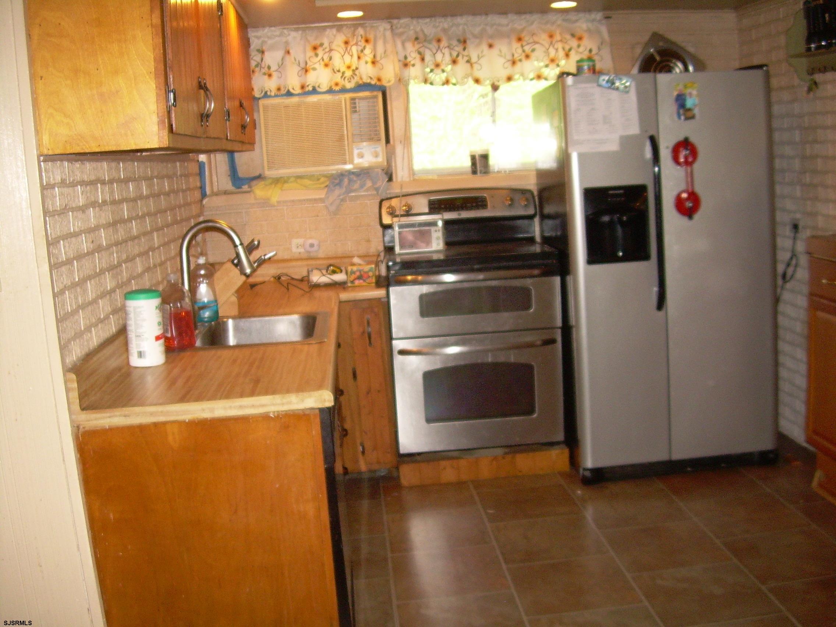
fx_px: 918
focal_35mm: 38
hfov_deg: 49.0
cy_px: 314
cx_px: 418
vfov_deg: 37.7
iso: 200
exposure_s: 1/60
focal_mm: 6.3
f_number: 2.8
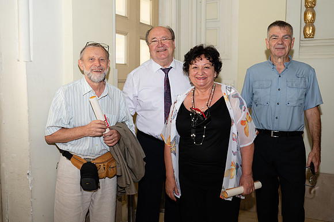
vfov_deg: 34.8
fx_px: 354
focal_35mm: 38
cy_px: 111
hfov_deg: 50.5
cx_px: 166
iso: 1250
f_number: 5
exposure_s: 1/200
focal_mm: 35
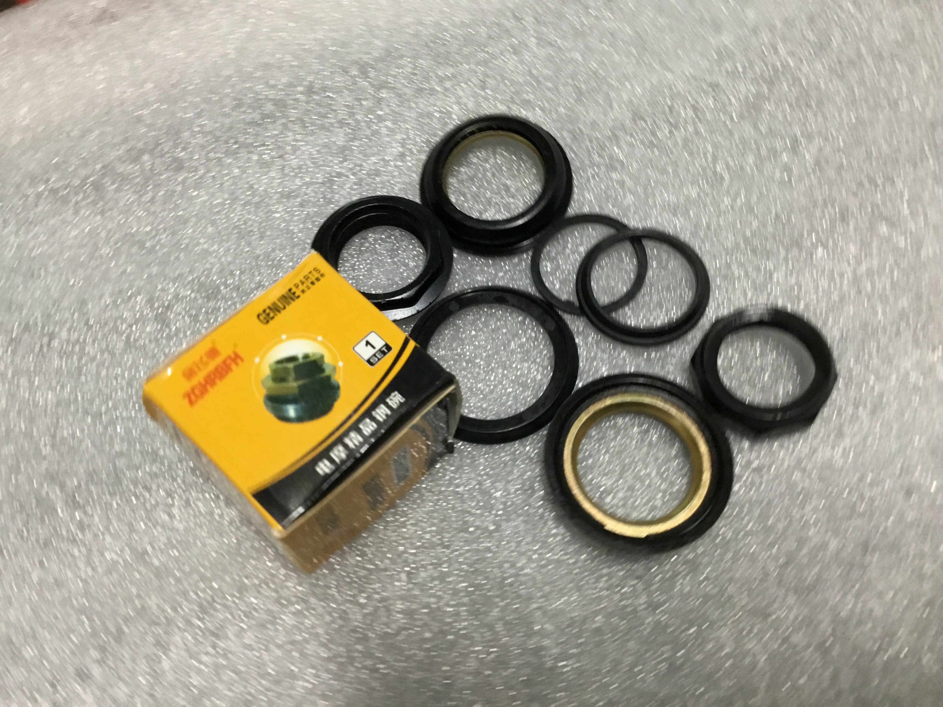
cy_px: 354
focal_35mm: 31
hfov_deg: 58.4
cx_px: 472
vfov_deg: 45.4
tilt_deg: -65.3
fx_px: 844
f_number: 2.4
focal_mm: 3.3
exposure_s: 1/33
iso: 160
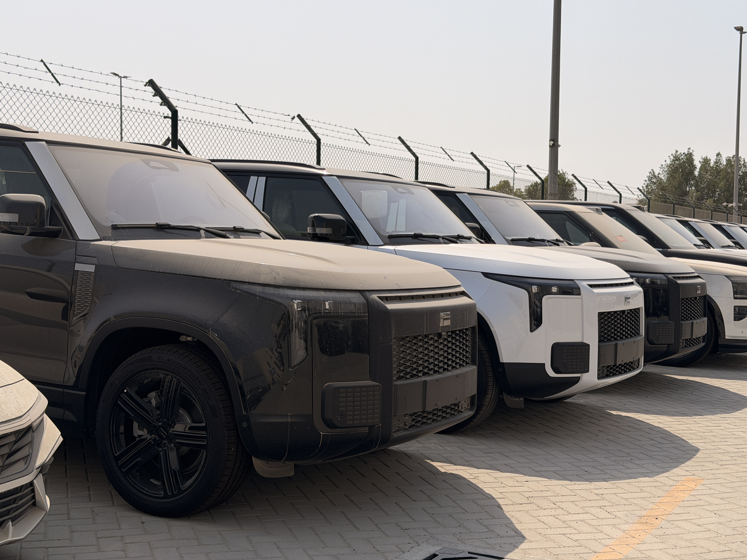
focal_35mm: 48
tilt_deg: -2.2
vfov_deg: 30.3
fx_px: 1036
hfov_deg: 39.7
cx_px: 374
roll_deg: -0.8
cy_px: 280
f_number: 1.78
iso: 80
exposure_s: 1/13333
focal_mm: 6.76
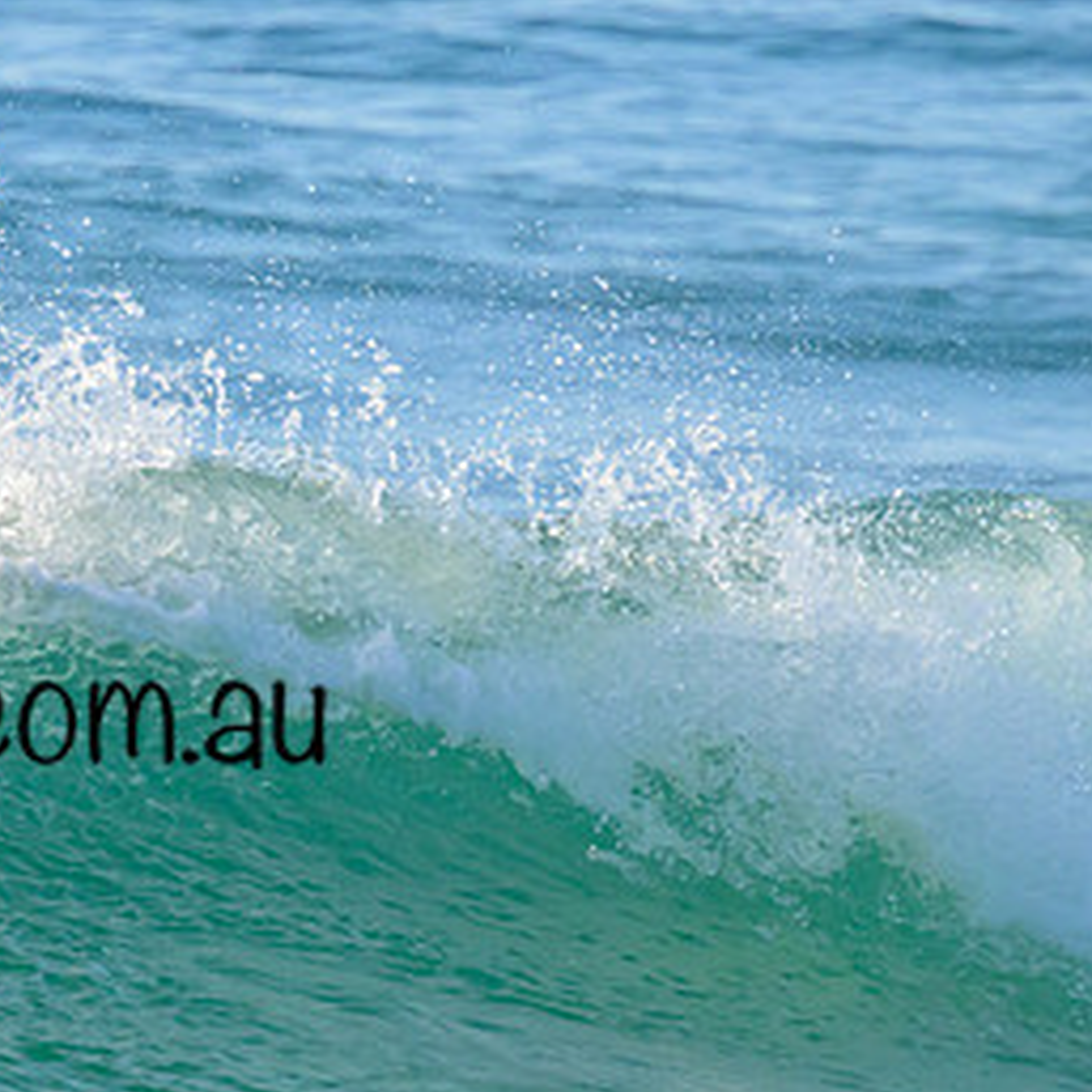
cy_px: 572
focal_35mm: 1980
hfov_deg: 0.9
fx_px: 70667
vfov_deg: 0.9
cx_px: -21
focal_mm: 800
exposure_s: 1/2000
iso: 1400
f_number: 11
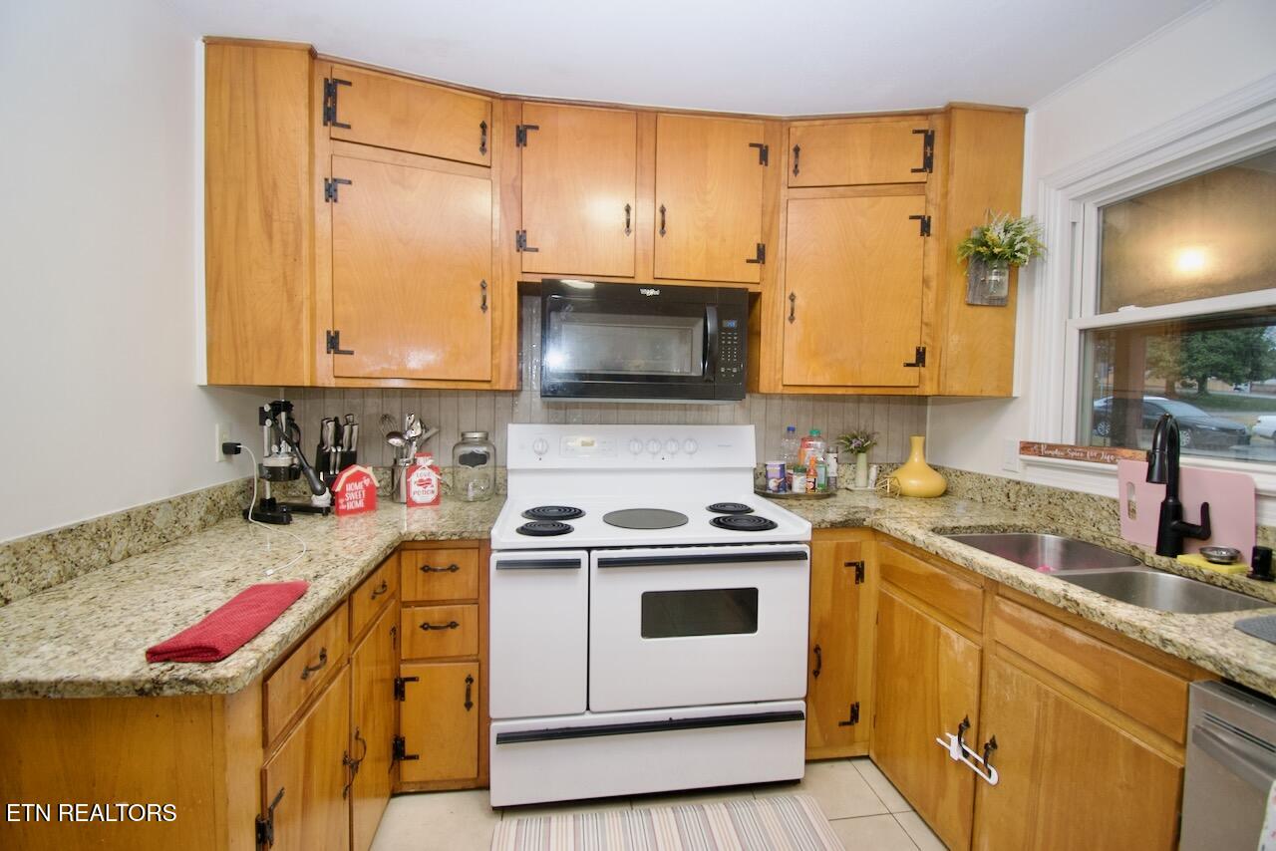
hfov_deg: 100.4
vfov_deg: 77.4
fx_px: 532
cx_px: 638
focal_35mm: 15
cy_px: 426
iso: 800
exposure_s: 1/60
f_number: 4.5
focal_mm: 10
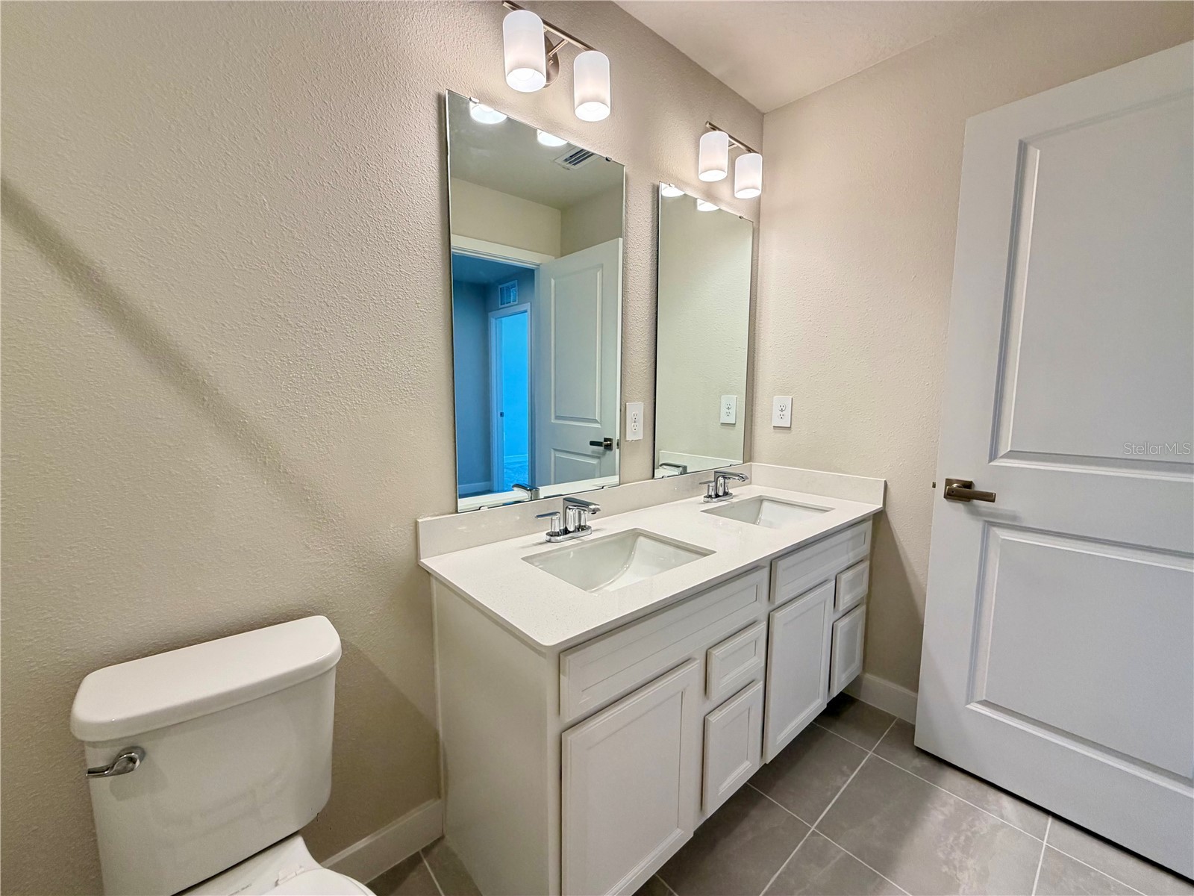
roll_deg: +0.3
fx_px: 483
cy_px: 448
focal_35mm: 14
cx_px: 597
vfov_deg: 85.7
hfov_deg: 102.1
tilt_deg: -7.2
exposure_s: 1/120
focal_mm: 2.22
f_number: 2.2
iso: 250
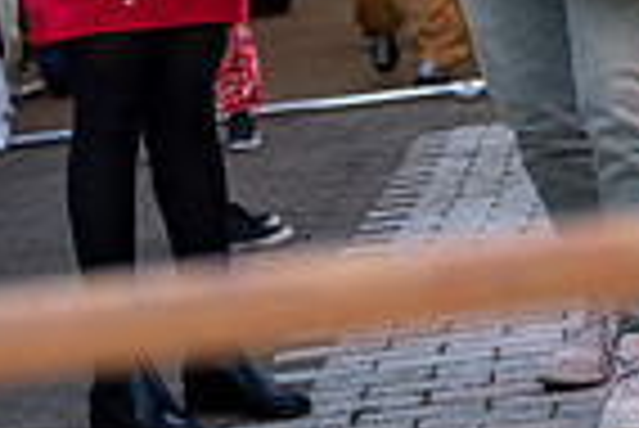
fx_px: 2825
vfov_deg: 8.5
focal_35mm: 159
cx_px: 284
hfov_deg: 12.9
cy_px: -151
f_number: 2.8
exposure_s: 1/250
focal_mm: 39
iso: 160
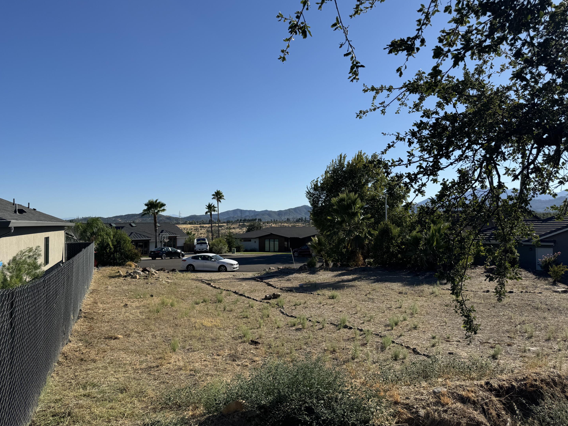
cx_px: 275
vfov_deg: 54.9
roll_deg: +0.1
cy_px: 211
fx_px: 410
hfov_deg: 69.4
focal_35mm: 25
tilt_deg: +1.1
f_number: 1.78
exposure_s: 1/6410
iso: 80
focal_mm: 6.76
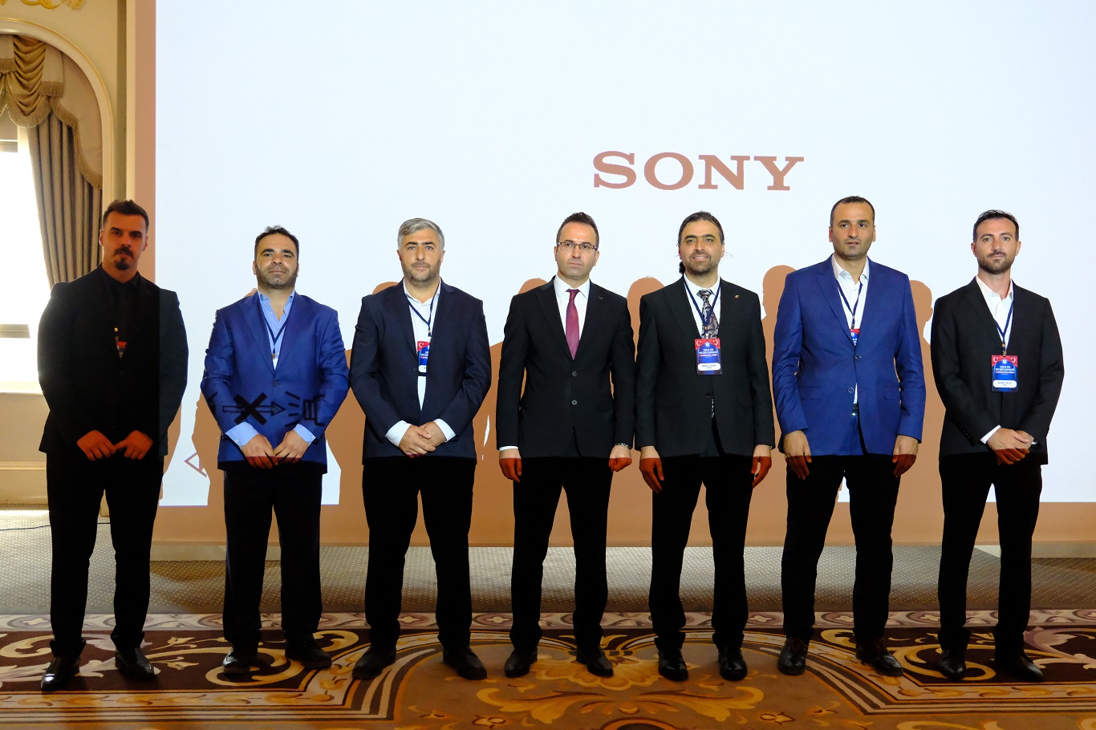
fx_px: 1065
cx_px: 548
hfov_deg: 54.4
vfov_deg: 37.8
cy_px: 365
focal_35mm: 35
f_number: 4
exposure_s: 1/100
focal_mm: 23.5
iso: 6400
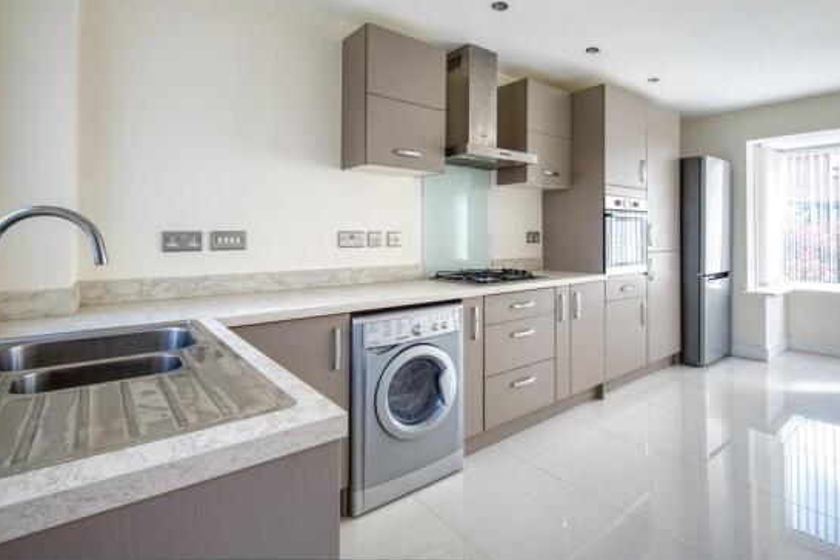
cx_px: 487
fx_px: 420
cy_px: 225
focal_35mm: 18
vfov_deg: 66.8
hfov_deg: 89.3
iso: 200
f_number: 8
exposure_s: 1/20
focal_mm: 10
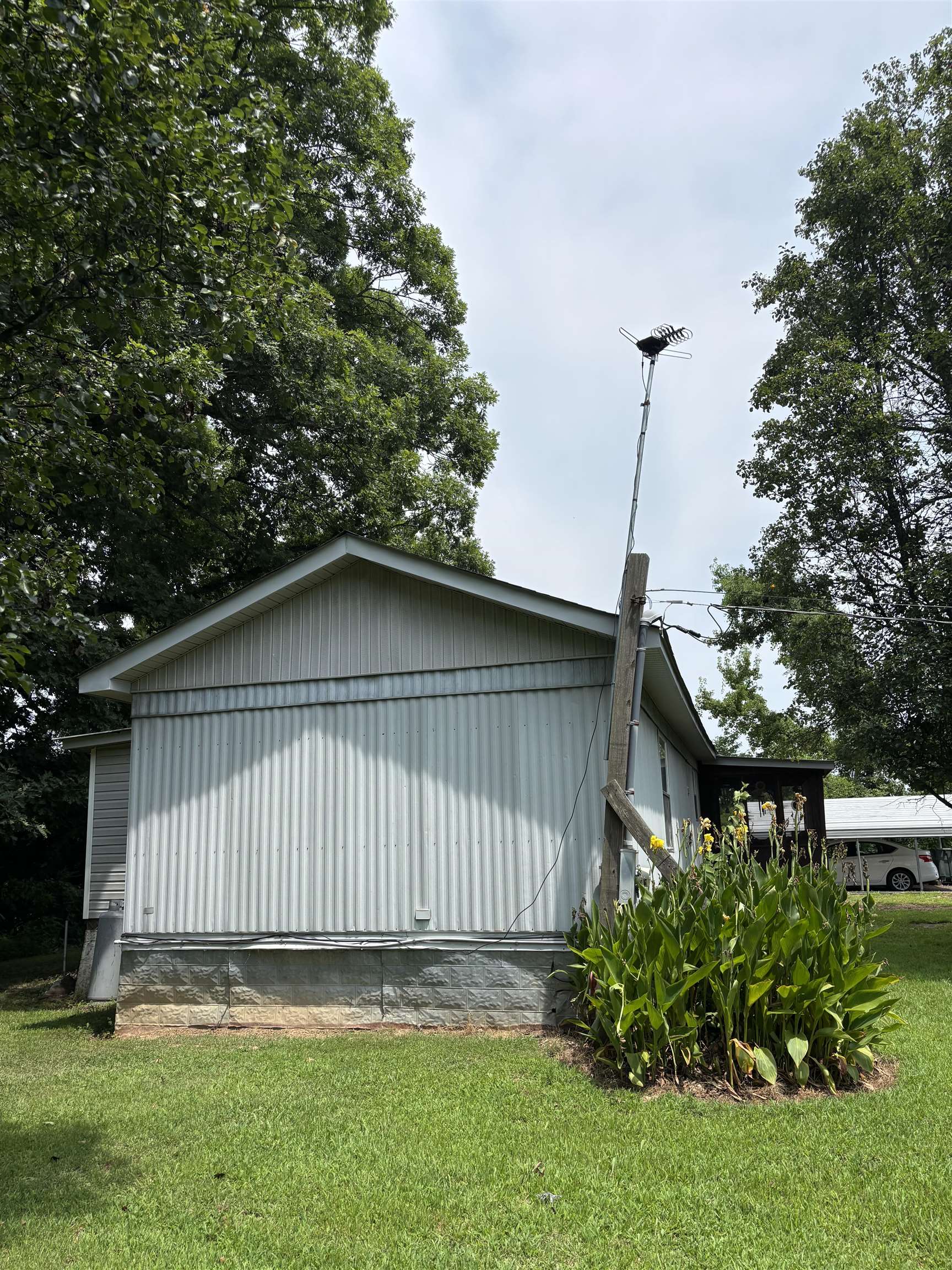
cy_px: 635
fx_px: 953
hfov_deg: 53.1
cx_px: 476
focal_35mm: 26
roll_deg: -0.5
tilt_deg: +12.1
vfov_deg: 67.3
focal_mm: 5.96
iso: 50
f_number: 1.6
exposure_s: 1/3534
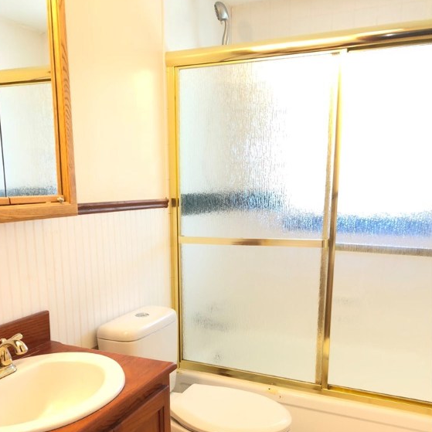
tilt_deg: -11.5
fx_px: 480
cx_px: 212
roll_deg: -0.9
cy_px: 286
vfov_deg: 47.7
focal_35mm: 34
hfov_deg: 48.4
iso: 32
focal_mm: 4
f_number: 1.8
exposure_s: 1/20
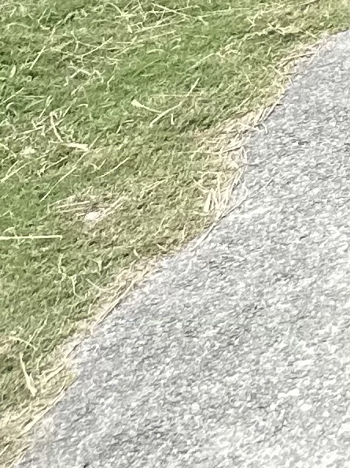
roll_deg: +0.4
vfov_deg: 9.6
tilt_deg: -0.4
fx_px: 2199
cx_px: 1188
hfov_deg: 7.5
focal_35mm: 163
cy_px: -917
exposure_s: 1/1050
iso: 80
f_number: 1.78
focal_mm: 6.86
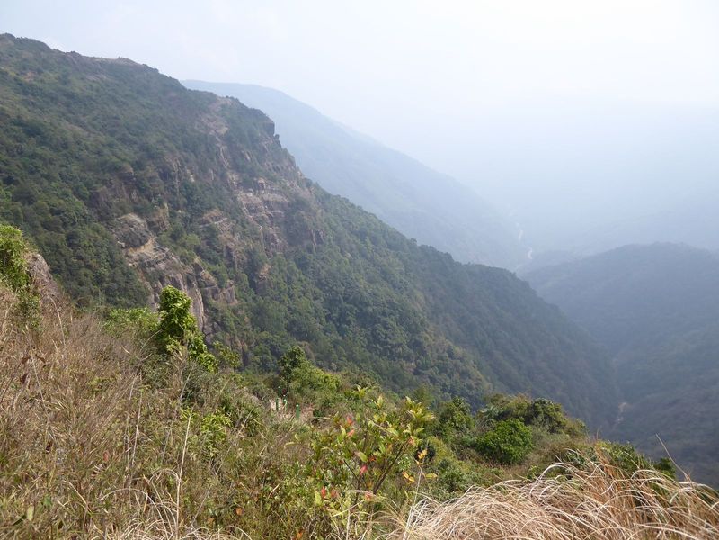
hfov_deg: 69.4
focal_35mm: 25
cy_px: 270
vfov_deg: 54.9
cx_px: 360
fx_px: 519
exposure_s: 1/640
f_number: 3.3
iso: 80
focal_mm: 4.3
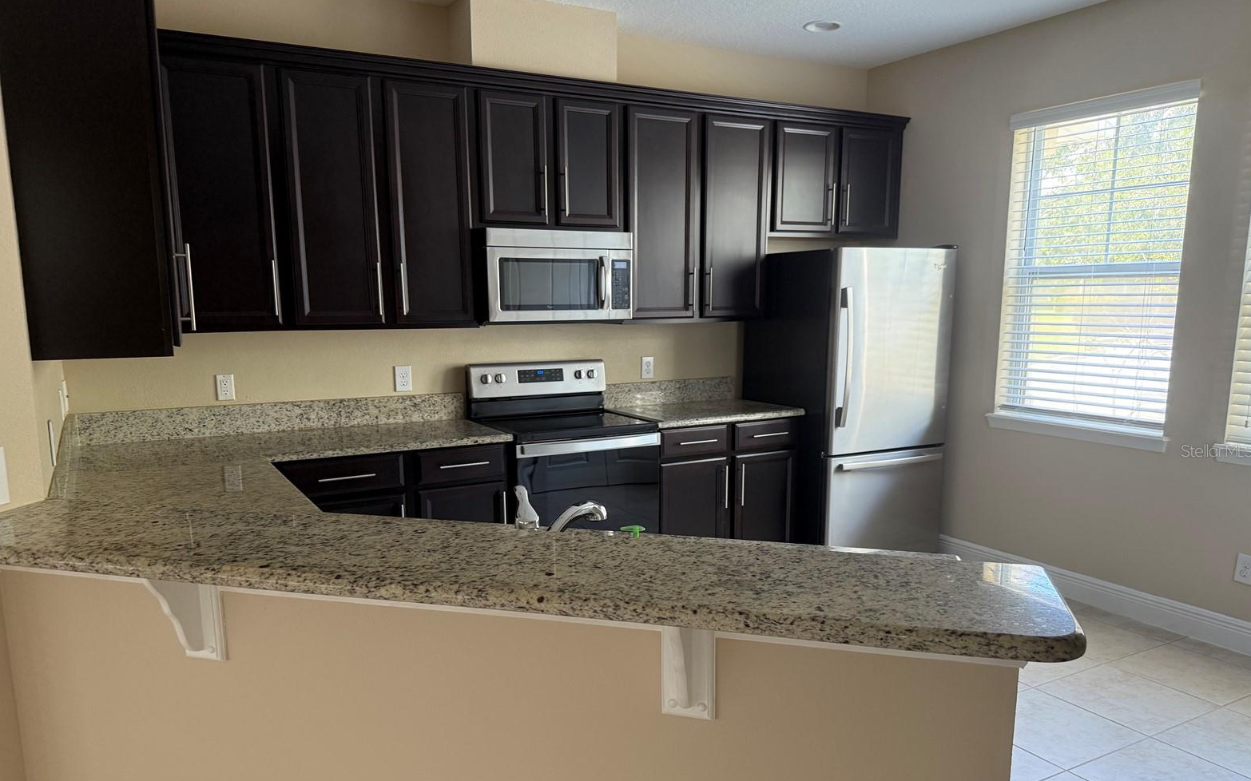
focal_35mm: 26
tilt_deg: -9.6
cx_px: 618
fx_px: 886
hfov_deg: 70.4
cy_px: 450
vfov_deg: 47.4
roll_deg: +0.4
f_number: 1.78
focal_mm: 6.76
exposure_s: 1/62
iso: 200
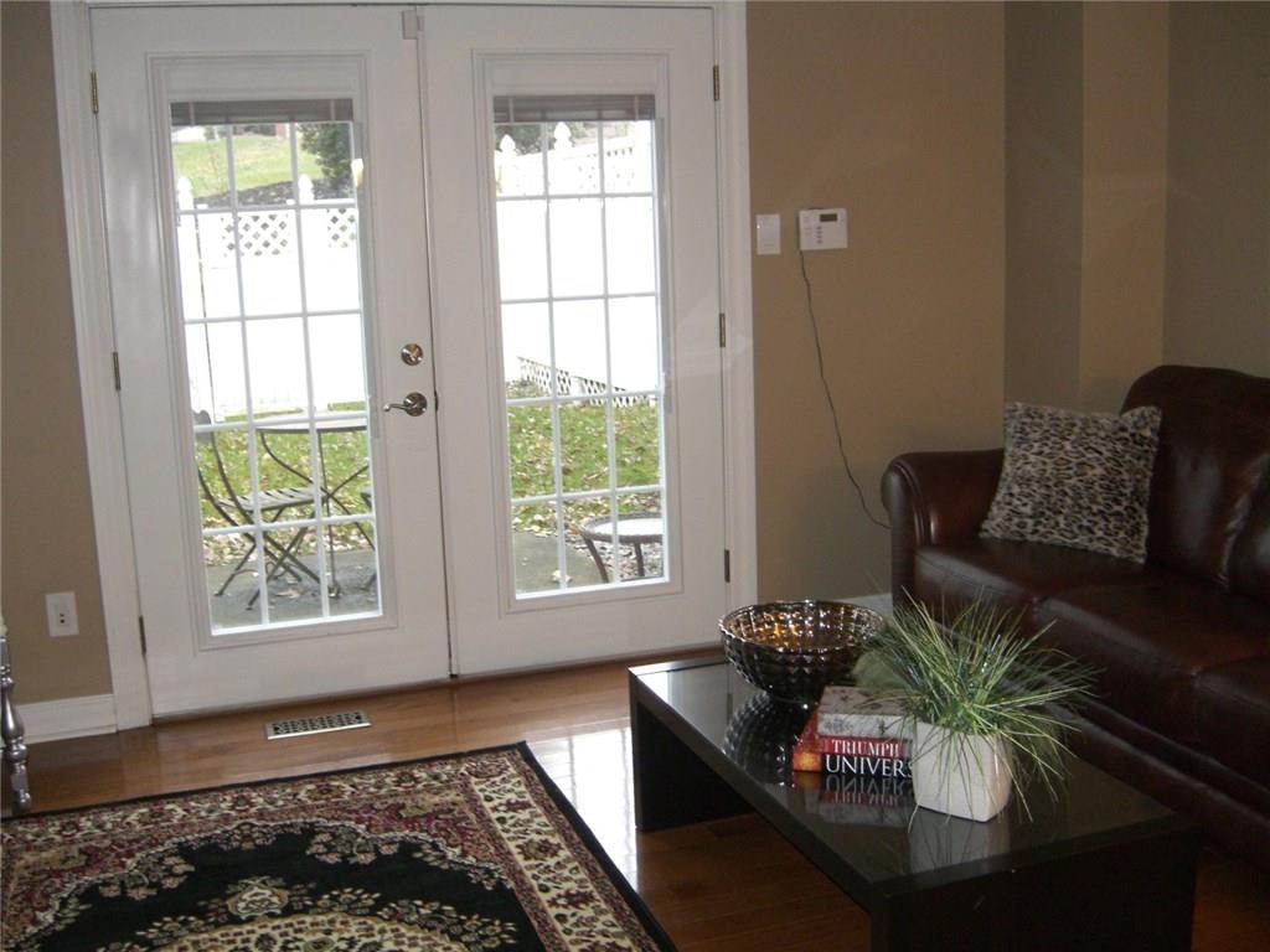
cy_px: 476
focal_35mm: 38
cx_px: 635
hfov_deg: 49.0
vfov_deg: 37.7
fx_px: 1394
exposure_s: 1/60
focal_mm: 7.9
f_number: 2.8
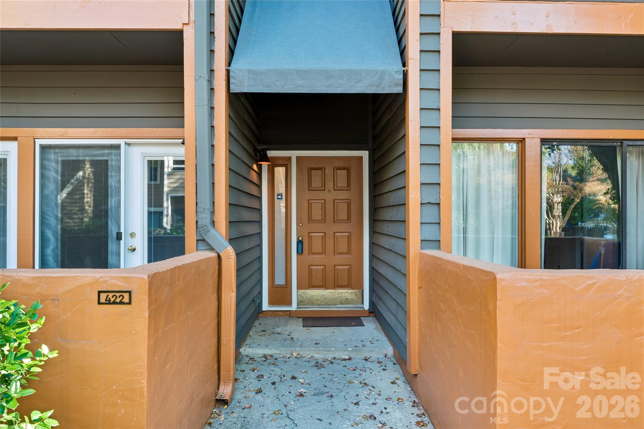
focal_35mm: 24
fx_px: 429
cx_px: 322
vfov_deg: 53.1
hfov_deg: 73.7
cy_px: 214
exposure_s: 1.6
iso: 100
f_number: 22
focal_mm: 24
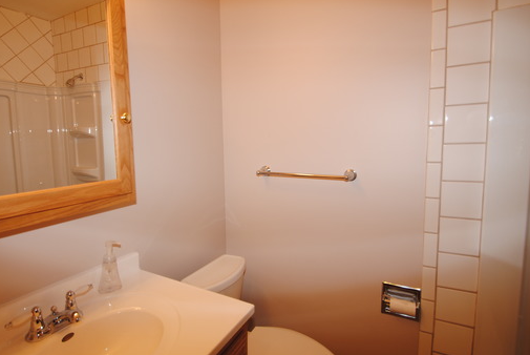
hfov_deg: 86.4
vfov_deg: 64.7
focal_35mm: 19
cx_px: 230
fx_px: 280
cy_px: 169
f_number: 4
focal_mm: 10
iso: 125
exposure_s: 1/60
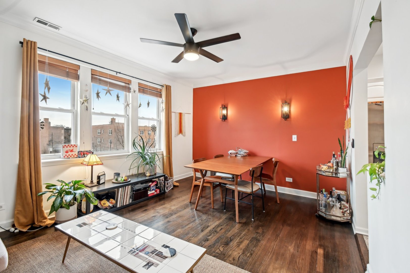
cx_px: 205
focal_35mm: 15
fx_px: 171
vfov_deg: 77.3
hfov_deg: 100.4
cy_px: 136
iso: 400
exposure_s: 1/15
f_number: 8
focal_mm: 10
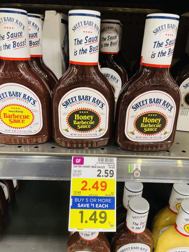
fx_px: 189
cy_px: 126
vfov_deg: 67.3
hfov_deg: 53.1
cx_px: 94
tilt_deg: -24.9
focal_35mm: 26
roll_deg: -3.1
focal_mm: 4.2
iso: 200
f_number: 1.6
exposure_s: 1/60
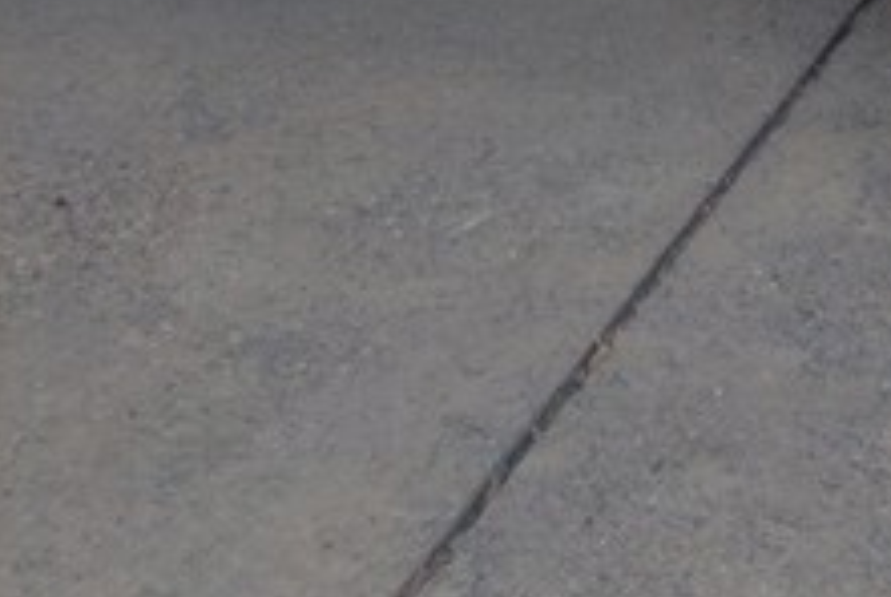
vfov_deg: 13.6
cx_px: 1597
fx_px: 2330
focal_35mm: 94
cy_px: -339
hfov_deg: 17.6
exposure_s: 1/288
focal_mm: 5.23
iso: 40
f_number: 1.8
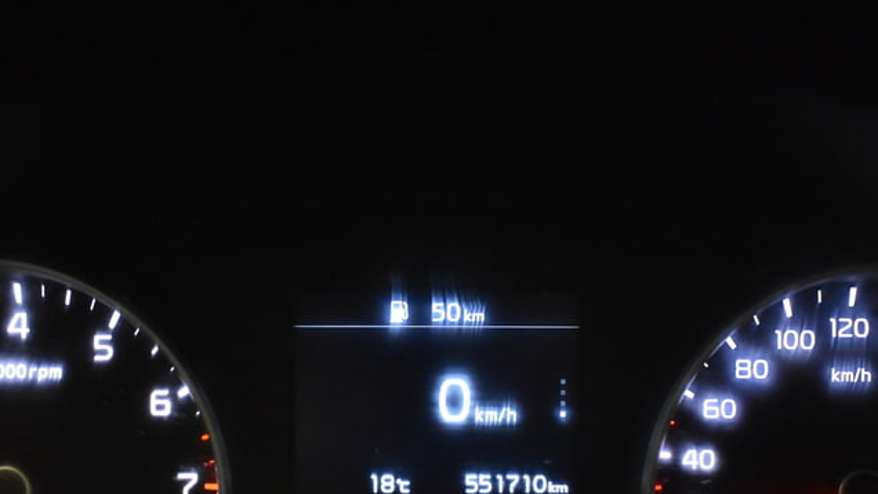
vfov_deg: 24.0
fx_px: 1141
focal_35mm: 49
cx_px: 450
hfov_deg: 42.1
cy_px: 411
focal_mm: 22
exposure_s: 1/80
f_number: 3.8
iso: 4000
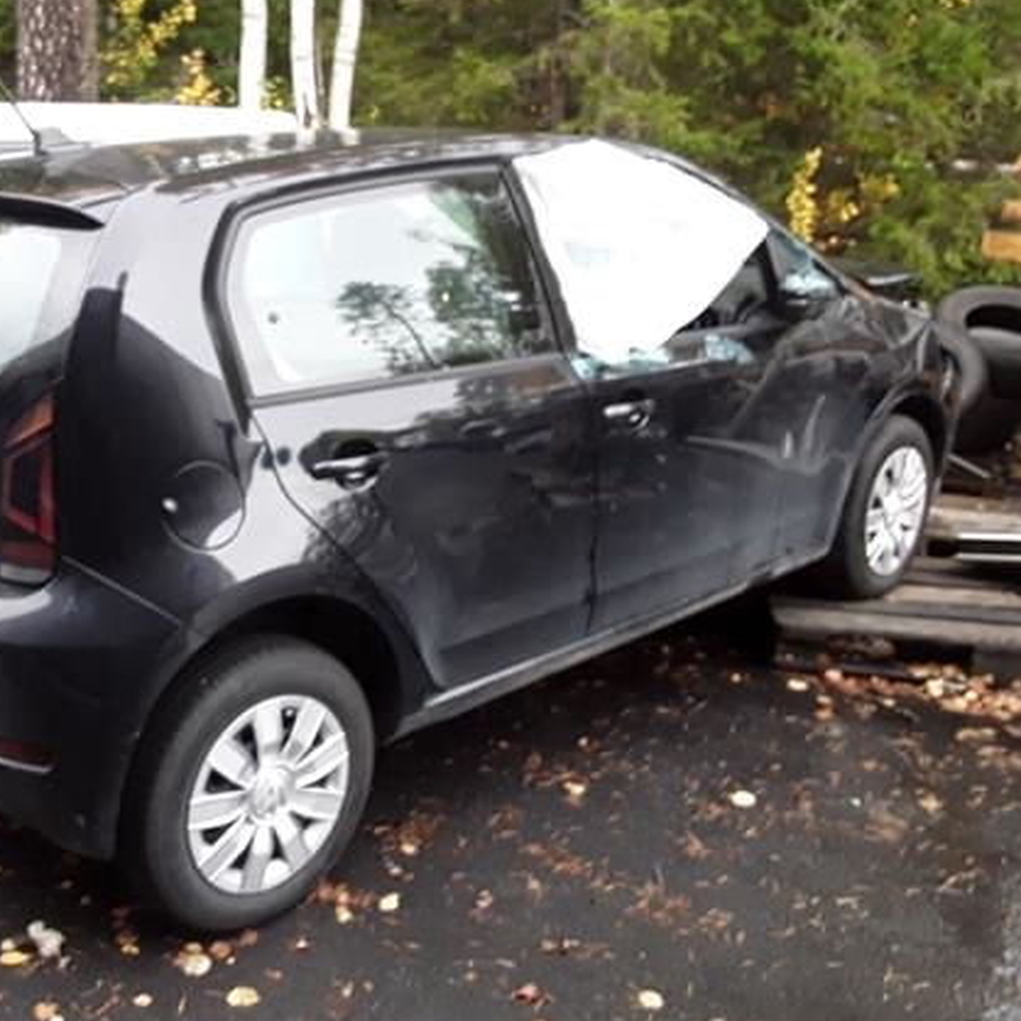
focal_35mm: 38
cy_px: 497
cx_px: 335
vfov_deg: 43.9
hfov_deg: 43.2
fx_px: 1268
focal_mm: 2.91
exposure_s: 1/100
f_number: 1.9
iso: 64
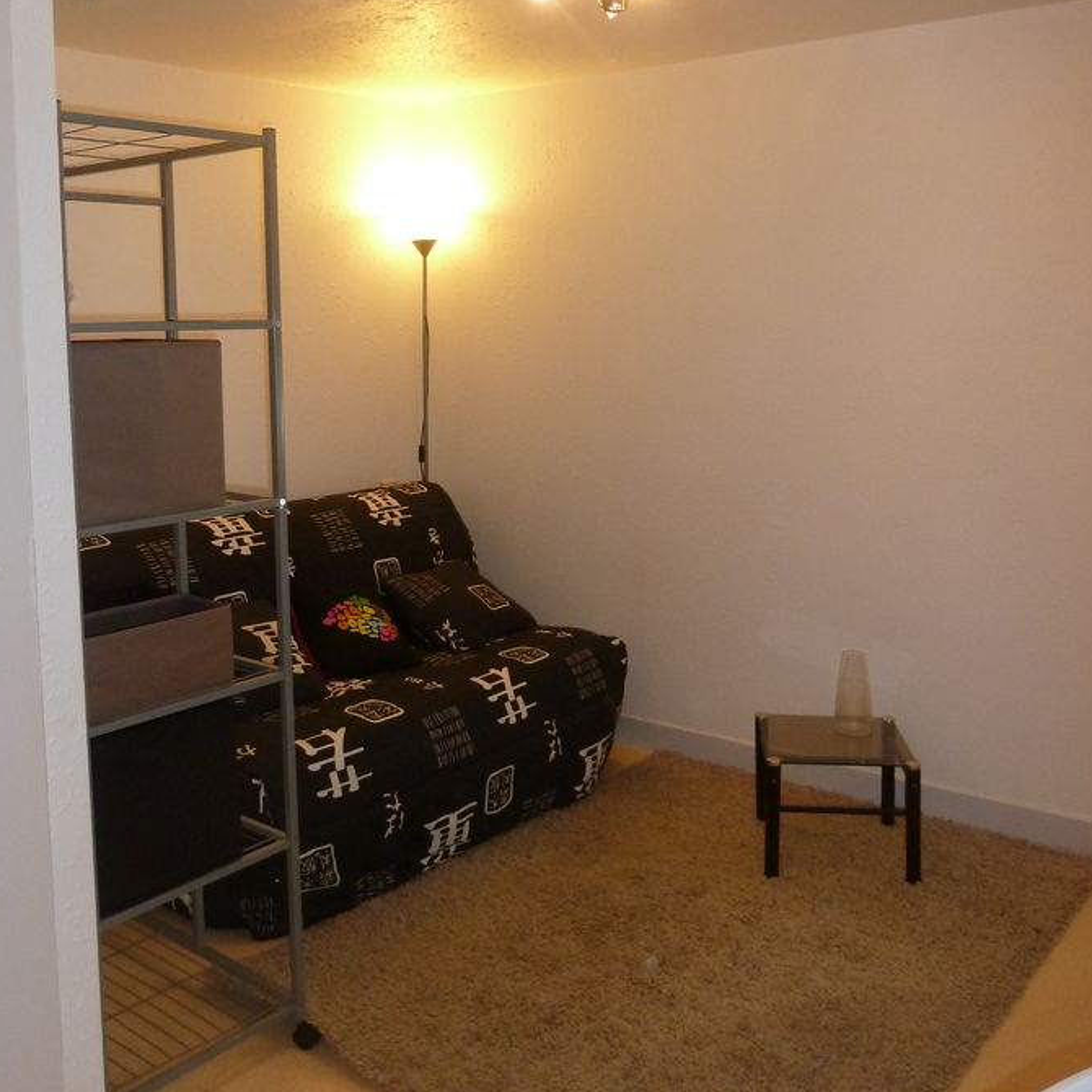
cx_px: 489
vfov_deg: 49.4
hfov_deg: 49.7
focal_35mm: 33
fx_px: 1178
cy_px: 434
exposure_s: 1/30
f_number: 3.3
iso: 250
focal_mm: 4.1
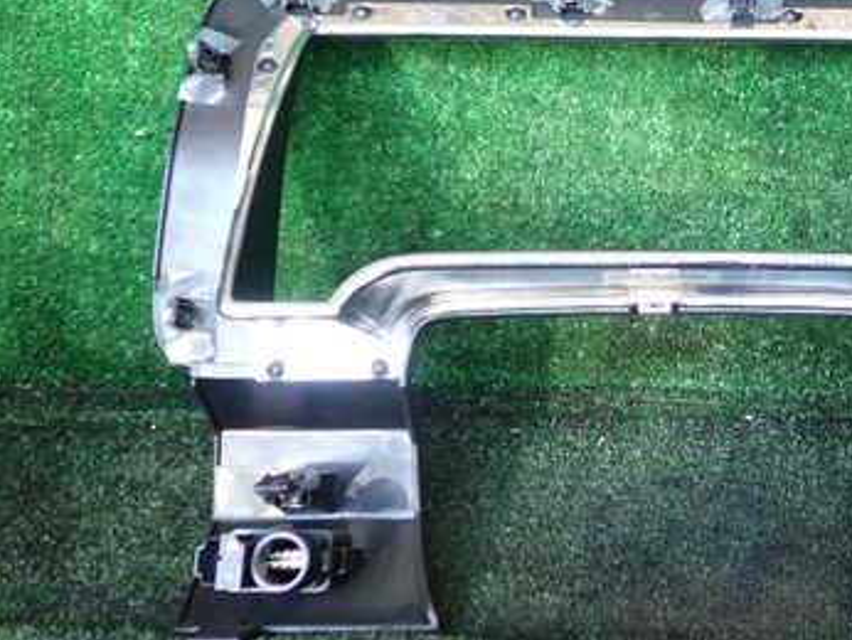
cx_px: 736
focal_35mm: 52
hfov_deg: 35.1
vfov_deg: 27.9
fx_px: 1281
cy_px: 212
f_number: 2.3
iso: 200
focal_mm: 5.4
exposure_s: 1/50
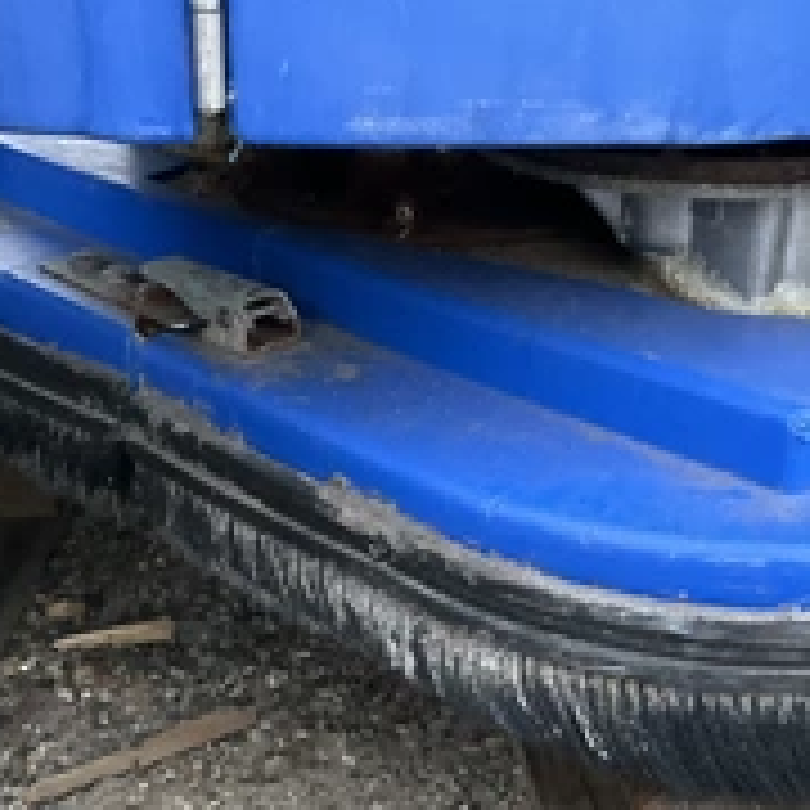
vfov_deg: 29.9
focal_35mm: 57
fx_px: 1509
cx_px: 454
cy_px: 522
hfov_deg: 30.0
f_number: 1.8
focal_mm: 3
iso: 320
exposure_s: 1/33
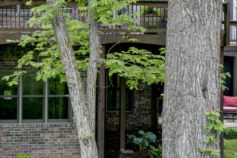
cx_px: 25
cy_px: 66
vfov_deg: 12.1
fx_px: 744
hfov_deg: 17.8
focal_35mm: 113
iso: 100
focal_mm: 29
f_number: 6.7
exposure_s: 1/6
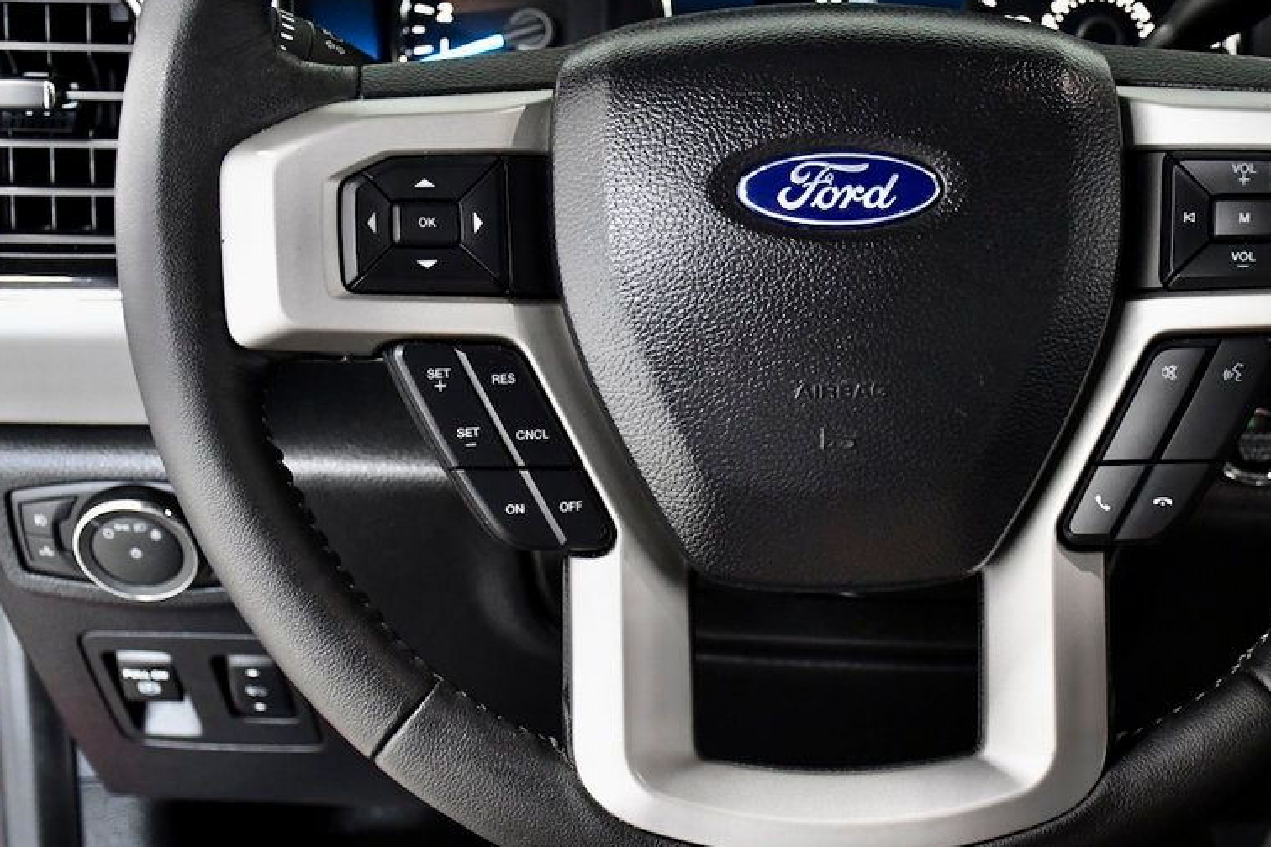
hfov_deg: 30.7
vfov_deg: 20.9
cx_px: 839
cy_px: 414
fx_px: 2295
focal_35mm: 65
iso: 2500
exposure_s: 1/160
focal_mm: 32
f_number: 4
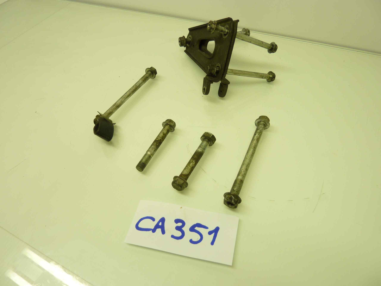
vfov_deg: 54.9
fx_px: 275
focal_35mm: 25
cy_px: 143
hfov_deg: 69.4
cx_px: 190
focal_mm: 4.1
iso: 80
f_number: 3.3
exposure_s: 1/30
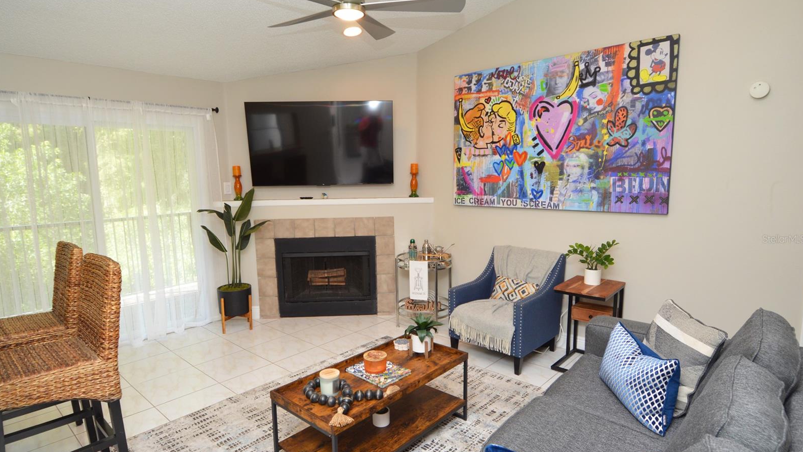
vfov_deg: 58.3
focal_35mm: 19
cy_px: 239
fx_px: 405
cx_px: 403
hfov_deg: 89.6
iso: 400
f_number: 4
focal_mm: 12
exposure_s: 1/60
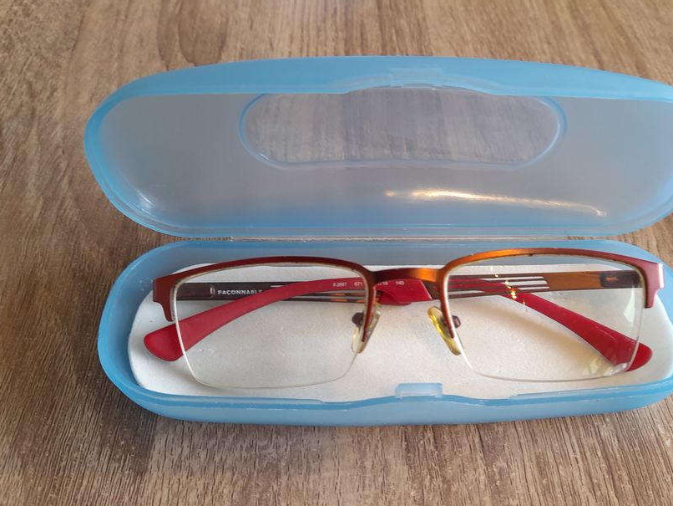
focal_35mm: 31
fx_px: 603
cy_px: 282
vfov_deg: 45.4
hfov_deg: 58.0
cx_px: 393
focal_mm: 4.6
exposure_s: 1/60
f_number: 2
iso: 64
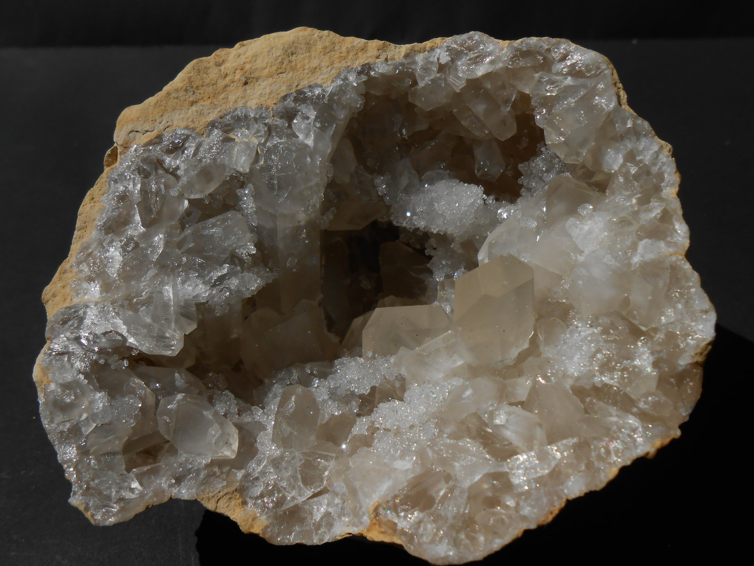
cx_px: 377
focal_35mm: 26
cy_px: 283
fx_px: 566
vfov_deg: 53.1
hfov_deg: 67.3
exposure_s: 1/320
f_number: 11.5
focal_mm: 4.6
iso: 80
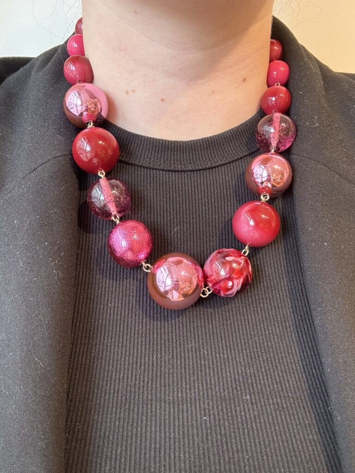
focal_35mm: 30
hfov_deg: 46.8
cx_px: 178
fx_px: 410
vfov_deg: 60.0
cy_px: 236
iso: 80
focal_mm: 2.69
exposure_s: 1/50
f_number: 1.9
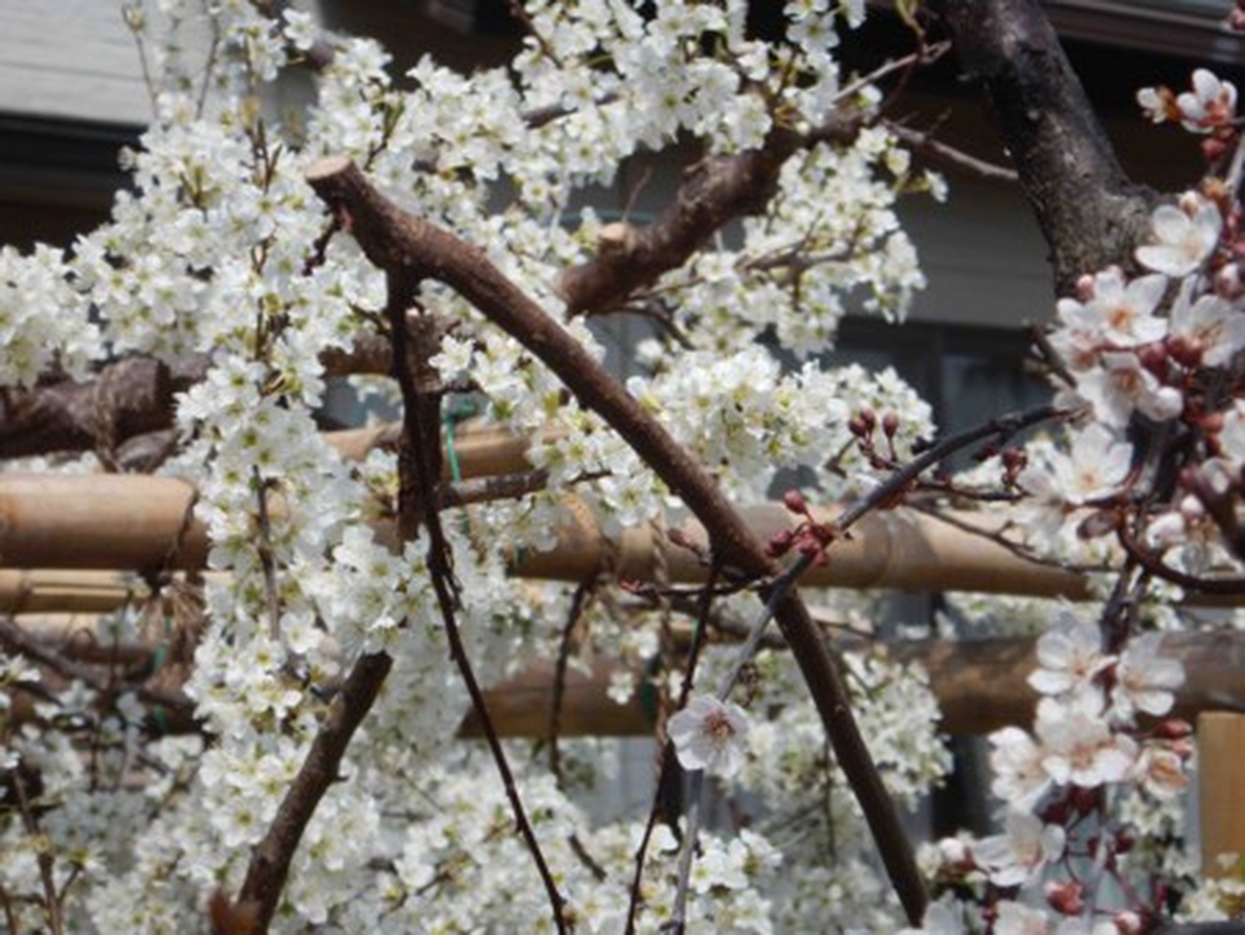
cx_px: 622
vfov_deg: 13.5
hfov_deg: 17.9
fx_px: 3958
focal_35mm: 110
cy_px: 468
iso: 125
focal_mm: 19.7
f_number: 4.8
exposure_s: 1/800
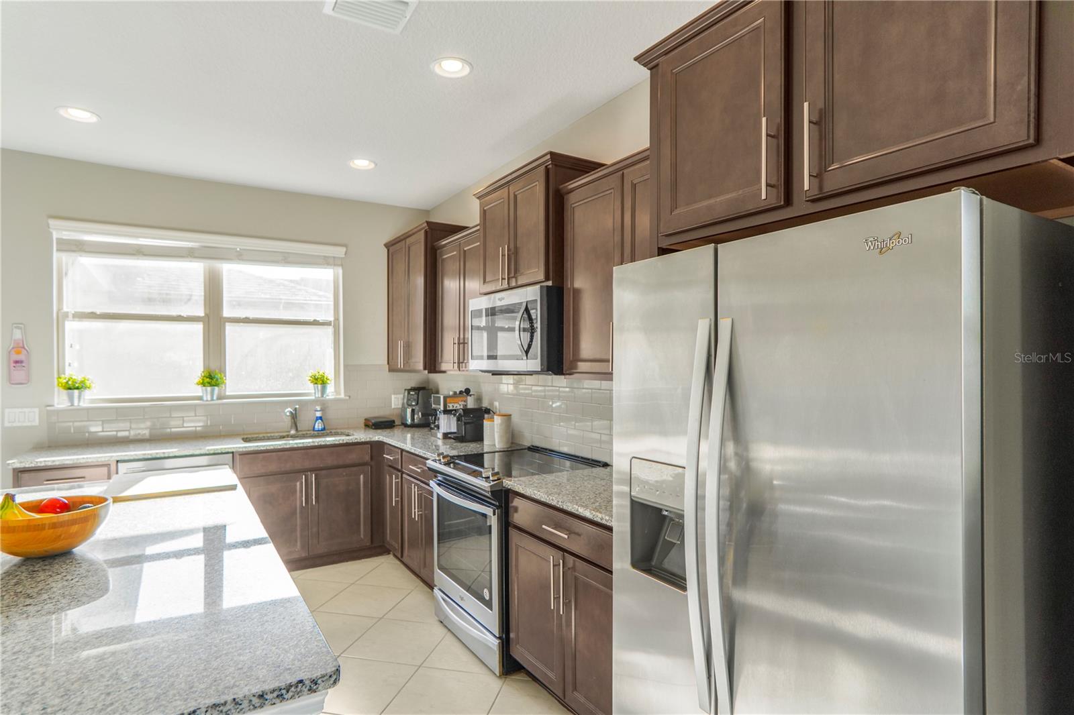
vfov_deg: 67.4
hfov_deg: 90.0
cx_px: 537
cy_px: 358
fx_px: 537
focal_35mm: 18
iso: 100
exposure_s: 1/60
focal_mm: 12
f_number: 2.8
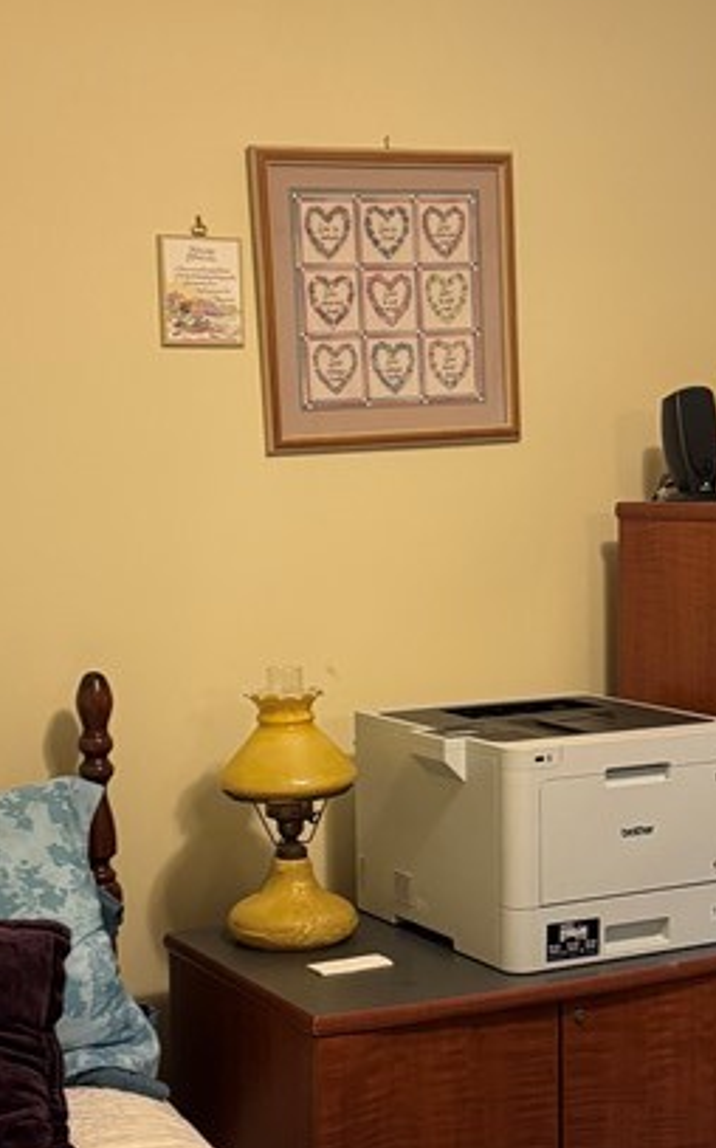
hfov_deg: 20.2
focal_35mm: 64
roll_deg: +0.3
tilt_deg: -7.5
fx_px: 2000
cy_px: 722
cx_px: 462
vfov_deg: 31.9
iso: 500
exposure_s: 1/60
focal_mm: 6.76
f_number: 1.78
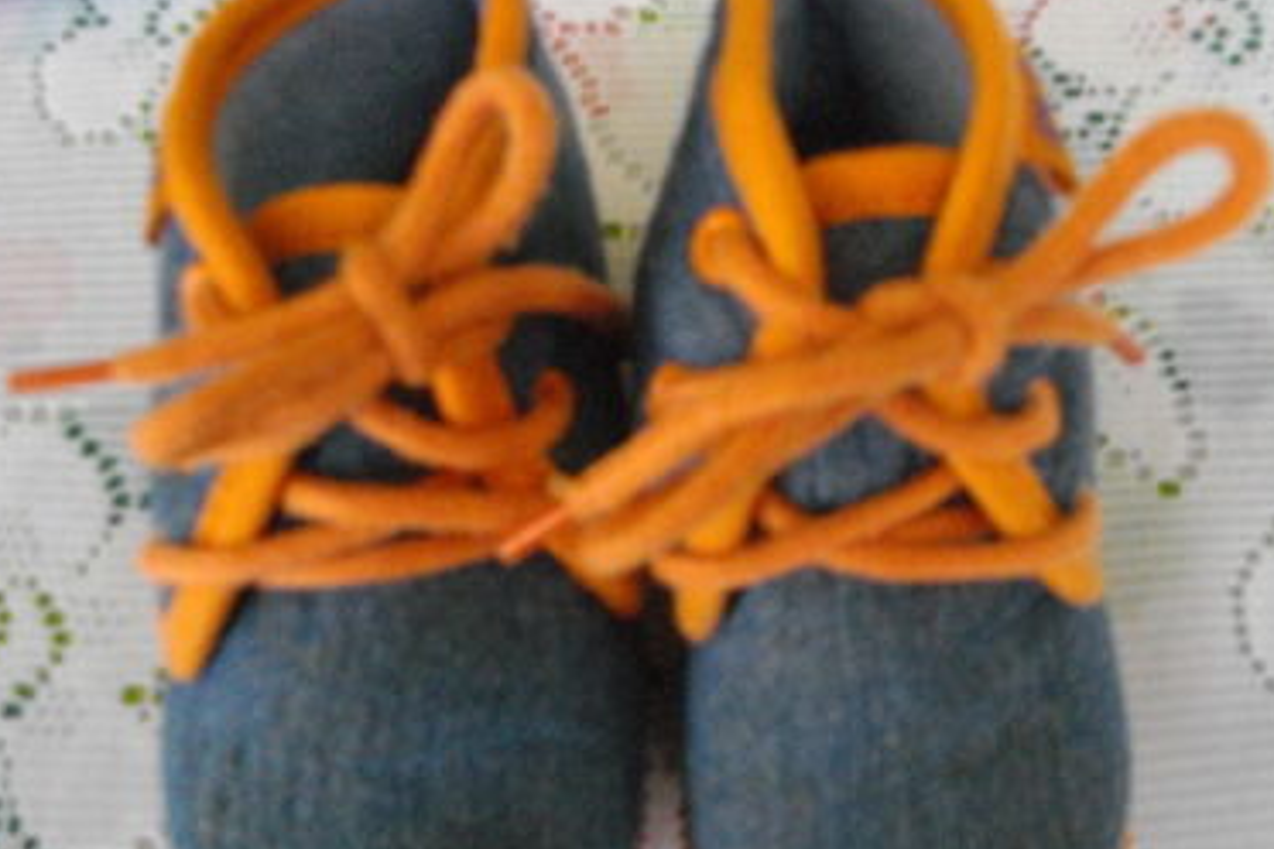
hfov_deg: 45.4
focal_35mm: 43
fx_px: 1522
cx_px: 664
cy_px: 462
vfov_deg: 31.2
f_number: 2.9
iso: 534
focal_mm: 5.7
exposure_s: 1/50
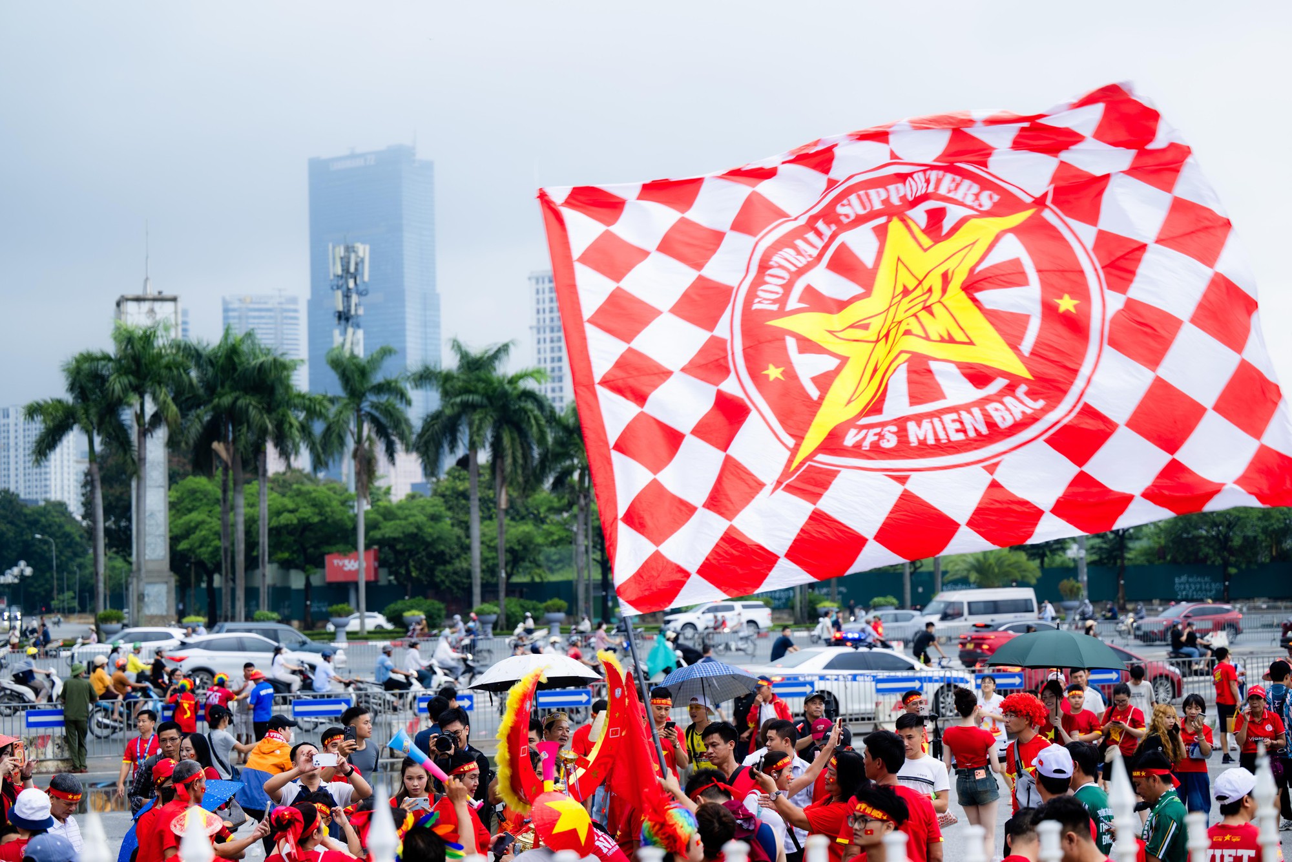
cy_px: 431
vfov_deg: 19.5
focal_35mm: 70
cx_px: 646
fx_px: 2512
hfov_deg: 28.8
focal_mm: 70
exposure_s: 1/250
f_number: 3.2
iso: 1000
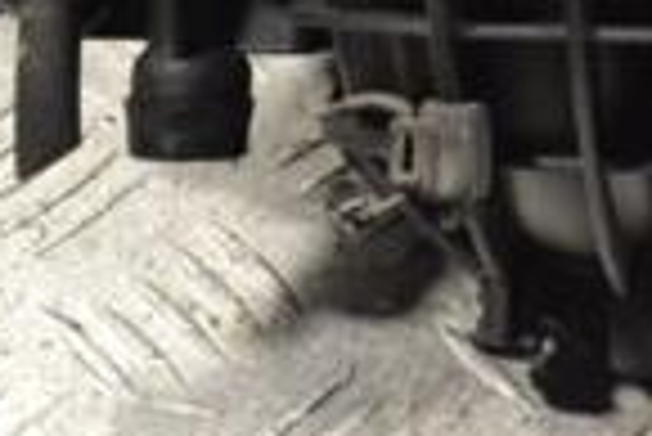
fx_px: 3825
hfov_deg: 9.5
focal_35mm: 211
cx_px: 926
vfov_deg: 6.3
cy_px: -432
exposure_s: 1/250
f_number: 6.3
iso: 3200
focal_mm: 34
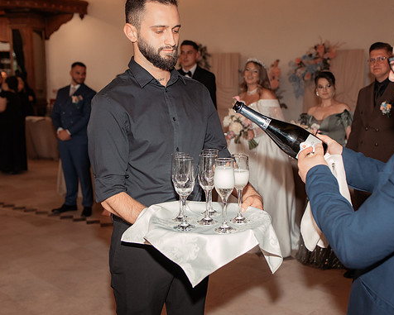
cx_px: 227
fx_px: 467
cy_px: 159
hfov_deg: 45.6
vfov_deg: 37.3
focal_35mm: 40
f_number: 3.5
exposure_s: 1/250
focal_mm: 35
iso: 1250
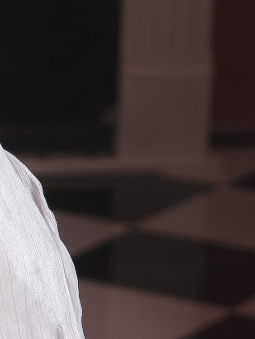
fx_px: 3015
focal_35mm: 307
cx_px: -616
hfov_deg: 4.6
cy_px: 5
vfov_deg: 6.4
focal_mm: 40
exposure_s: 1/160
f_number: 3.5
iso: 100
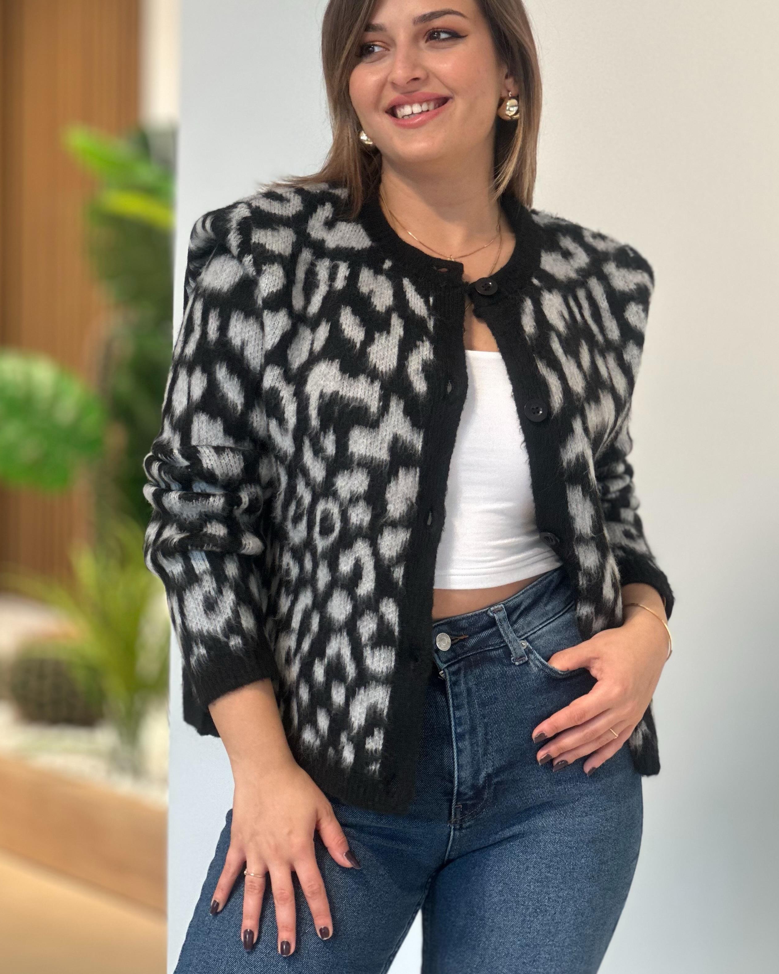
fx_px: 2767
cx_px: 341
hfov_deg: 16.0
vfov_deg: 19.9
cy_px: 375
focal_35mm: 96
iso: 125
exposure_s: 1/121
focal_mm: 9
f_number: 2.8
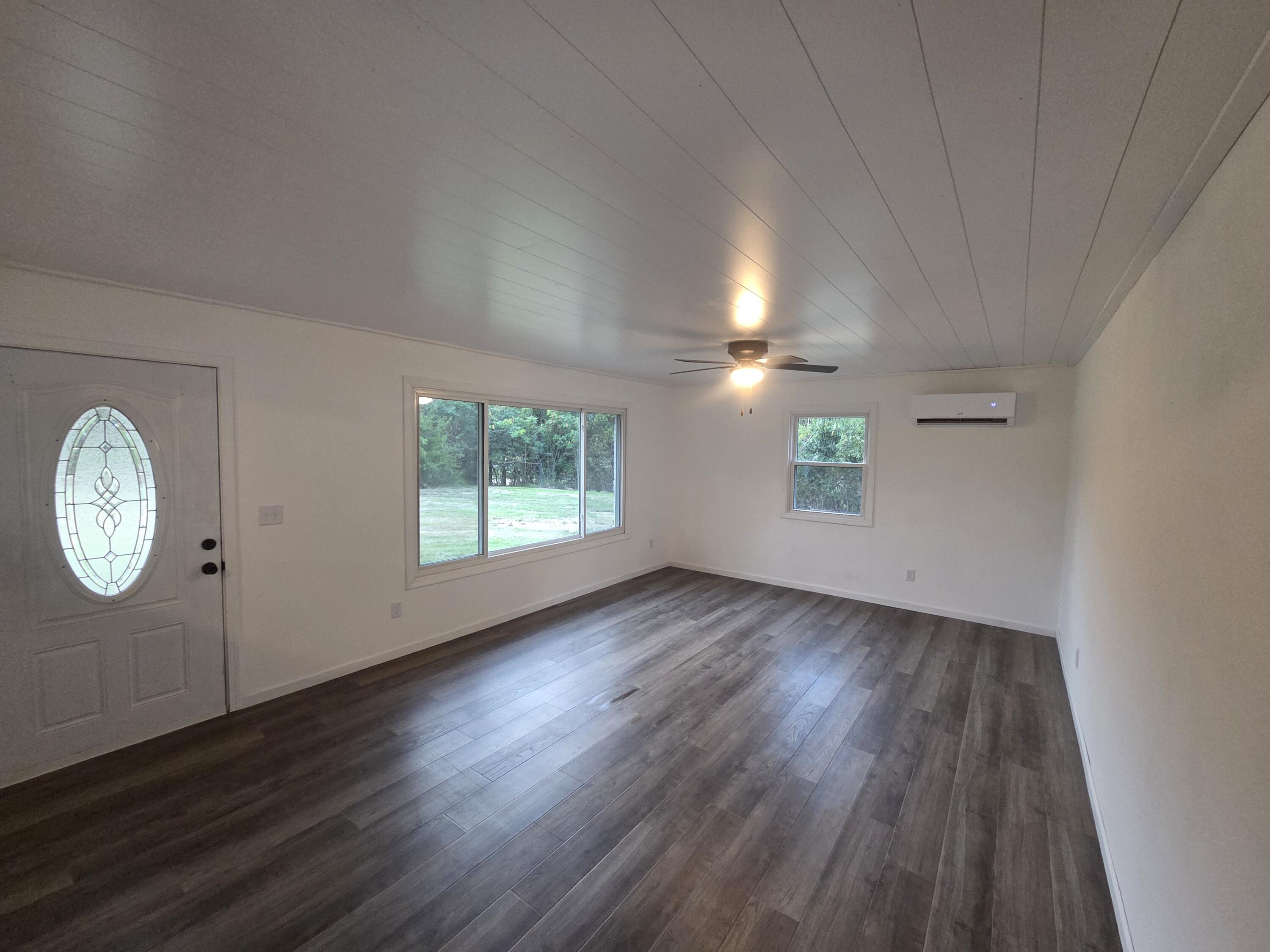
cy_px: 476
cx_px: 635
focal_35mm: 13
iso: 800
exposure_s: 1/60
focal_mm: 2.2
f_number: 2.2
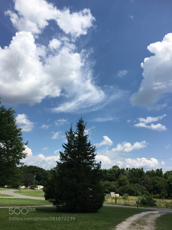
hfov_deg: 48.2
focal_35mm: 29
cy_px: 115
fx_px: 192
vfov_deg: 61.7
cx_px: 86
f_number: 2.2
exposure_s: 1/2959
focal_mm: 4.15
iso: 25
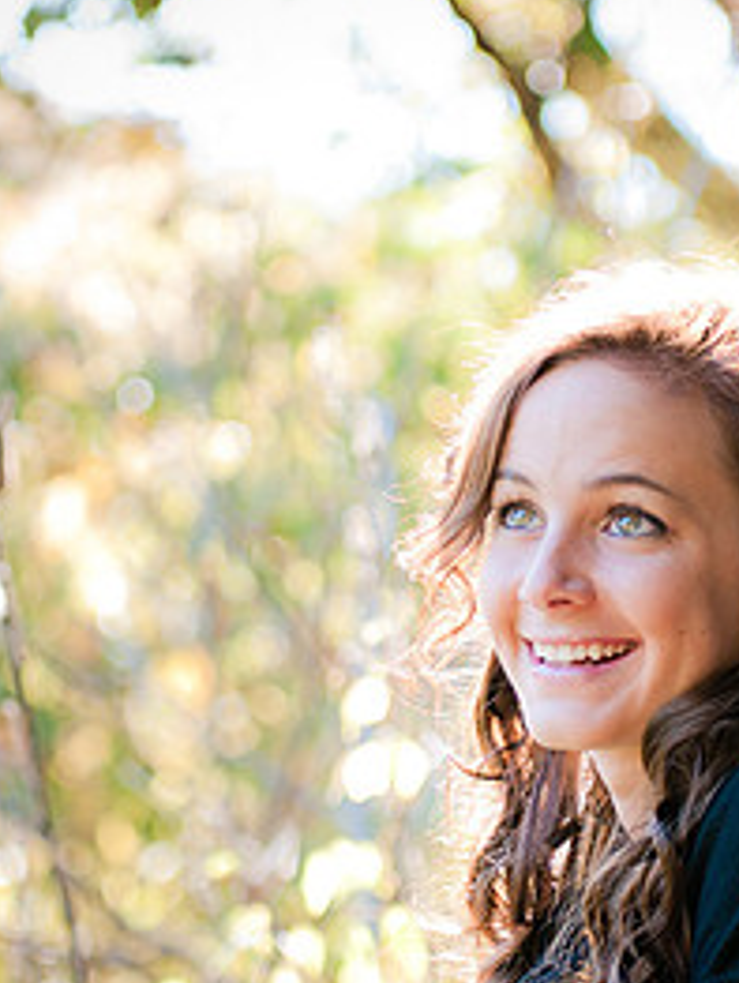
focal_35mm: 223
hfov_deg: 6.7
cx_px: 319
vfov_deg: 8.9
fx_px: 6337
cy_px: 662
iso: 200
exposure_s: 1/125
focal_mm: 70
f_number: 2.8
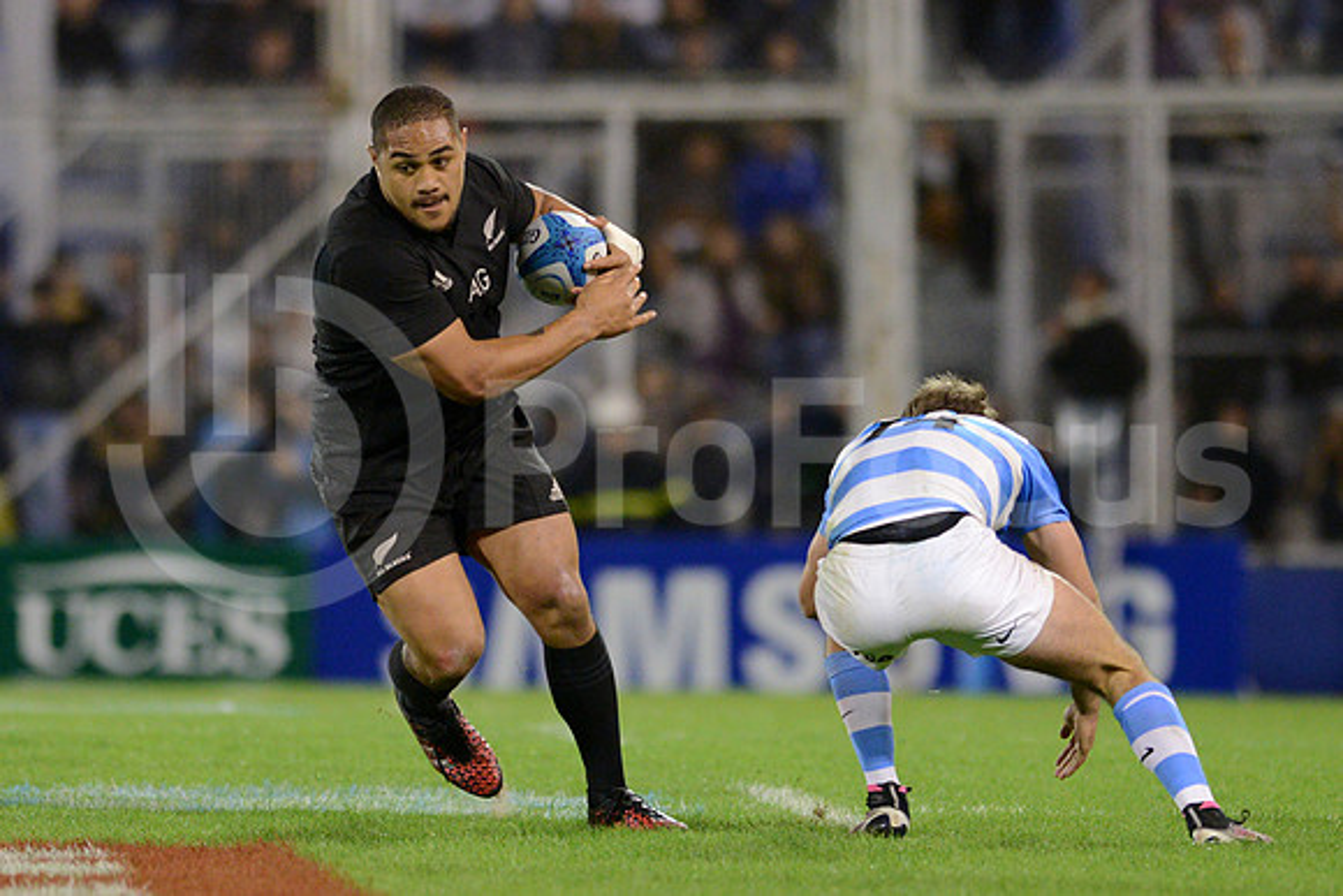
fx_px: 11194
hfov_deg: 6.9
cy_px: 448
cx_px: 672
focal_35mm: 300
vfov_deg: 4.6
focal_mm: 300
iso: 4500
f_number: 2.8
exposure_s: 1/1250
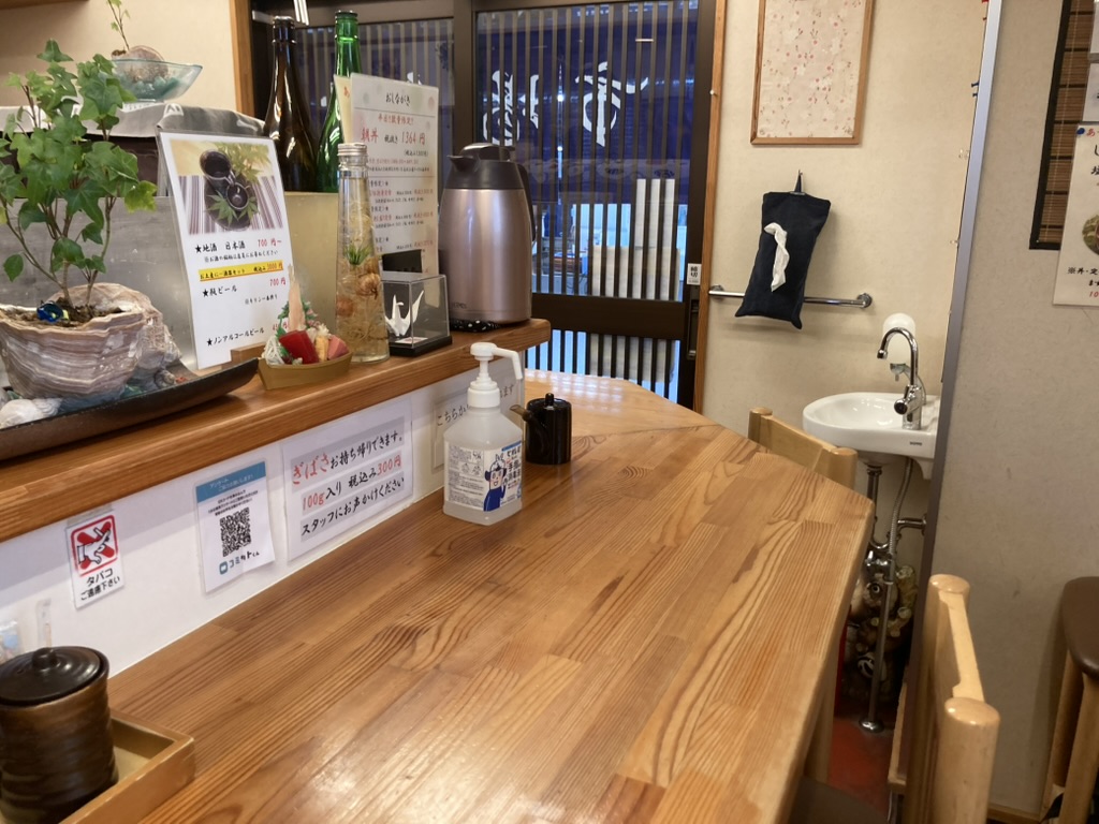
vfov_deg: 49.7
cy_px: 412
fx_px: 889
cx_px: 550
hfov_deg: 63.4
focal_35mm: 28
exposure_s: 1/50
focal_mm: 3.99
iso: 100
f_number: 1.8
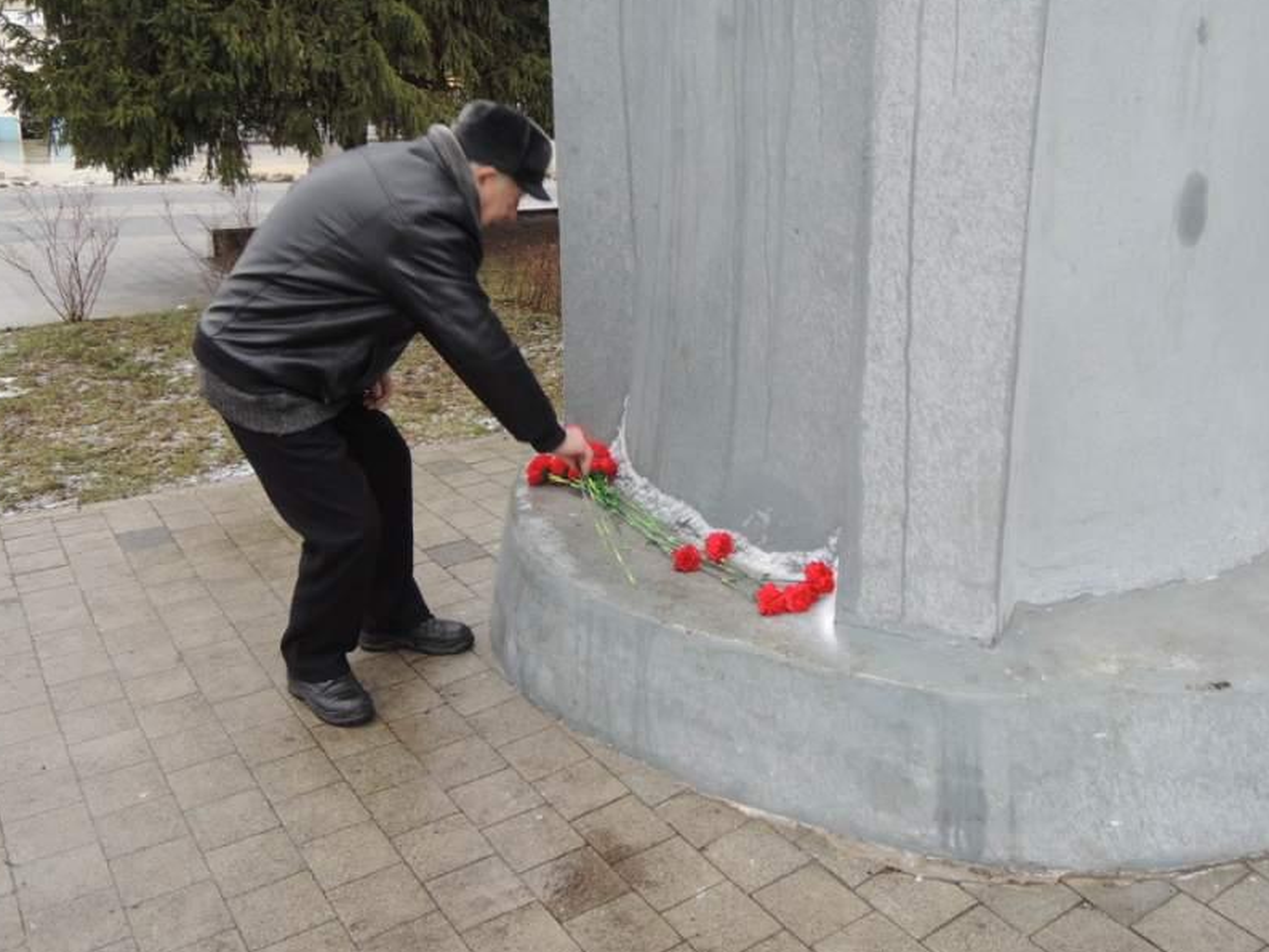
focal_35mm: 31
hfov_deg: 58.3
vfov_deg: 45.0
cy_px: 347
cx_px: 619
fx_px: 1137
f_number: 2.8
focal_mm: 4.3
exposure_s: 1/40
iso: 100
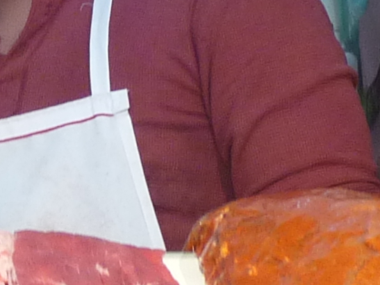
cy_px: 569
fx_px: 1976
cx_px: -54
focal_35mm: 180
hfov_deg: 10.8
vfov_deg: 7.9
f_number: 2.8
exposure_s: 1/30
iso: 200
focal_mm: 4.8
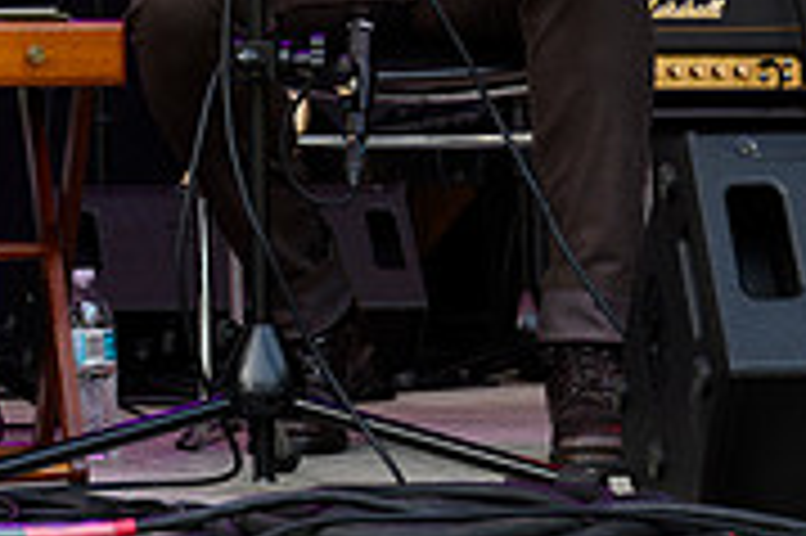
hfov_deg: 12.2
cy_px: -302
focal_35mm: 165
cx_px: -126
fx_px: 3691
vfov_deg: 8.1
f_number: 6.3
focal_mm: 51
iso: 360
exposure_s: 1/125
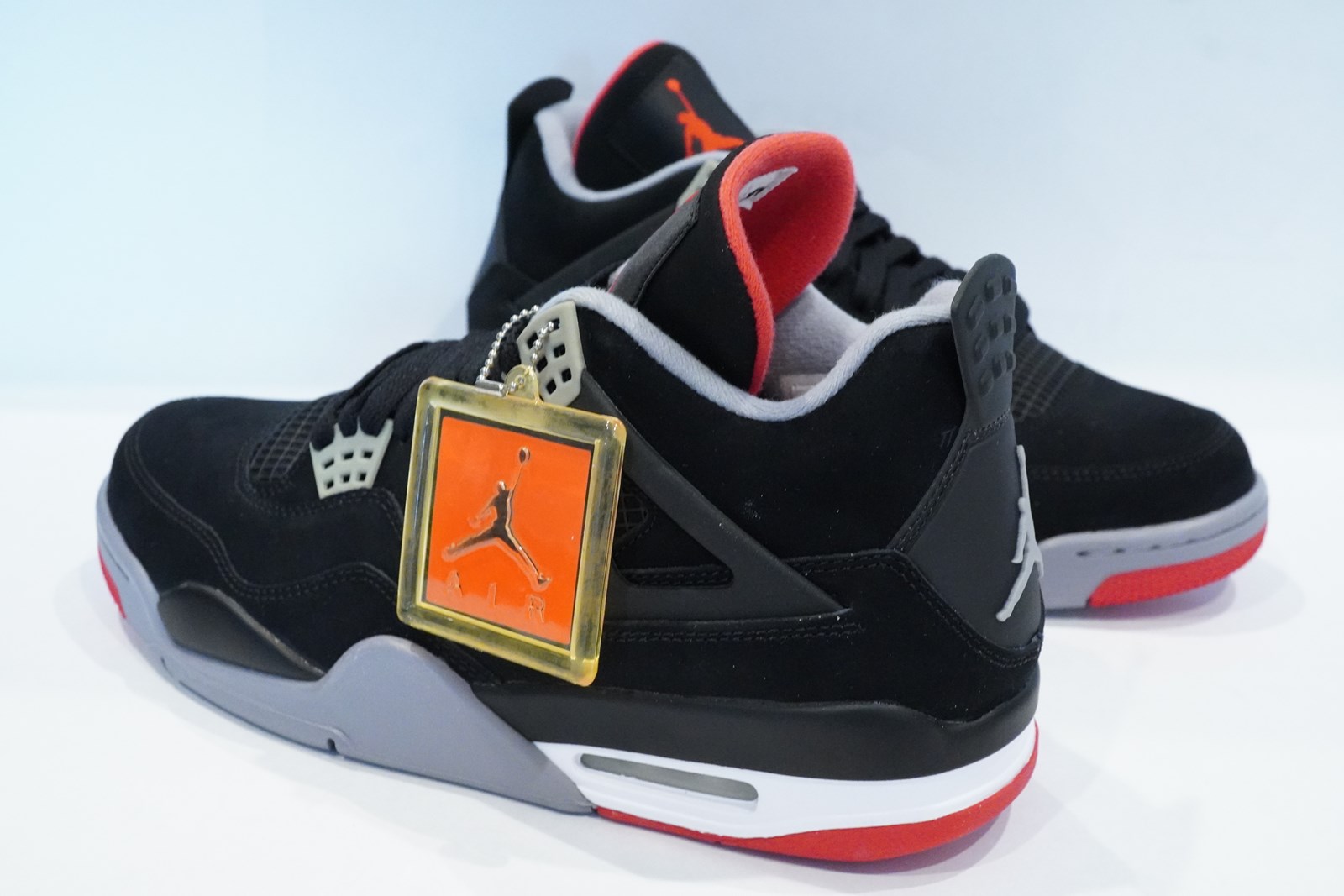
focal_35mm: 45
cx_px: 672
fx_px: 1680
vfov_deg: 29.9
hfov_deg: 43.6
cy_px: 448
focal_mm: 30
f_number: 8
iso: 6400
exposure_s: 1/30
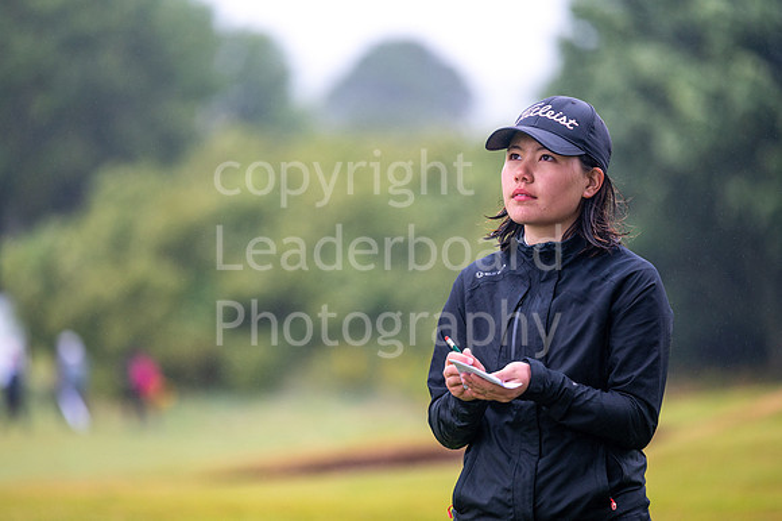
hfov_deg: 6.9
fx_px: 6513
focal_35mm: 300
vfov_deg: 4.6
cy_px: 260
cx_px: 391
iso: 500
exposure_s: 1/1250
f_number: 4
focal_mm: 300
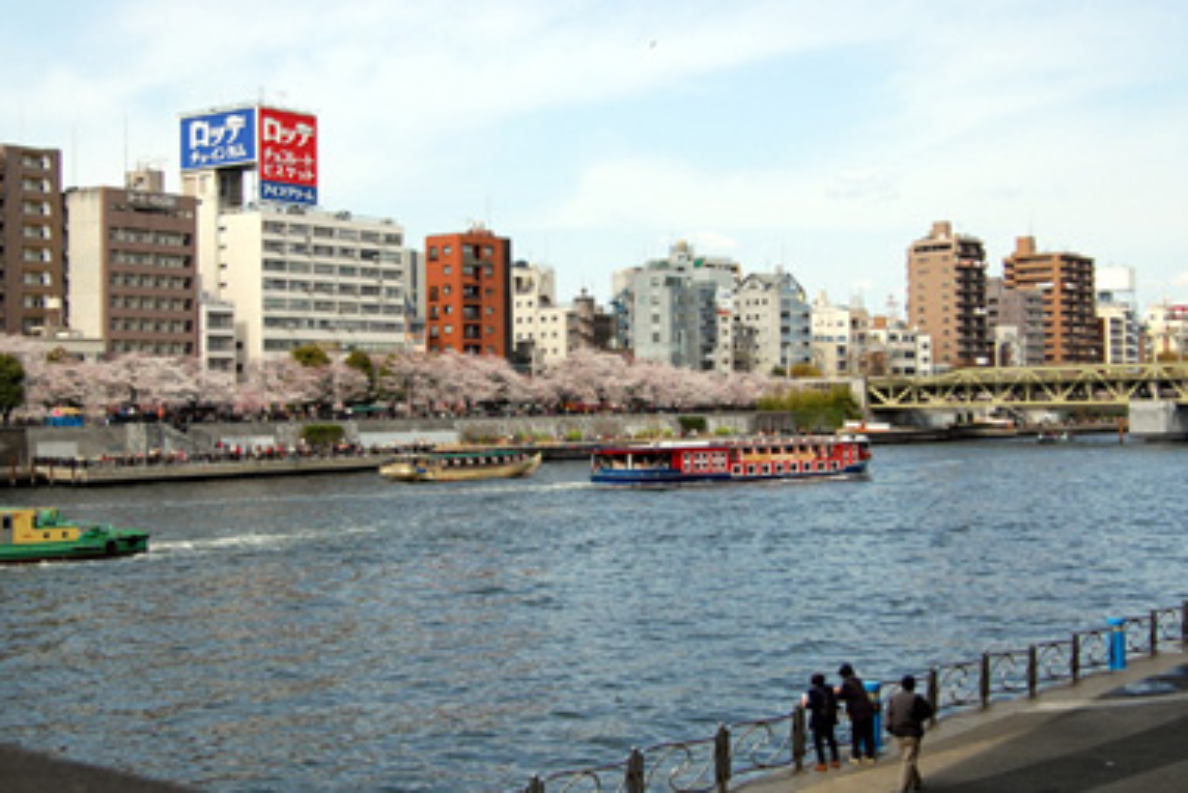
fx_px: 1750
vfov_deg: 25.5
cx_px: 563
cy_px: 376
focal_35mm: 53
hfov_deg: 37.5
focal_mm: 30
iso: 200
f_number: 6.3
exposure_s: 1/800
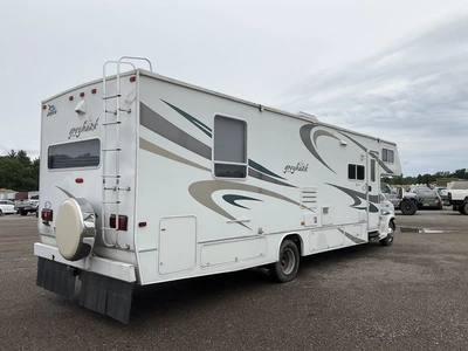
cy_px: 176
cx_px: 234
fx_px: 392
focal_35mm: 29
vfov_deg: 48.2
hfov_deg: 61.7
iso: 25
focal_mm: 3
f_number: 1.8
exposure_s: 1/2538
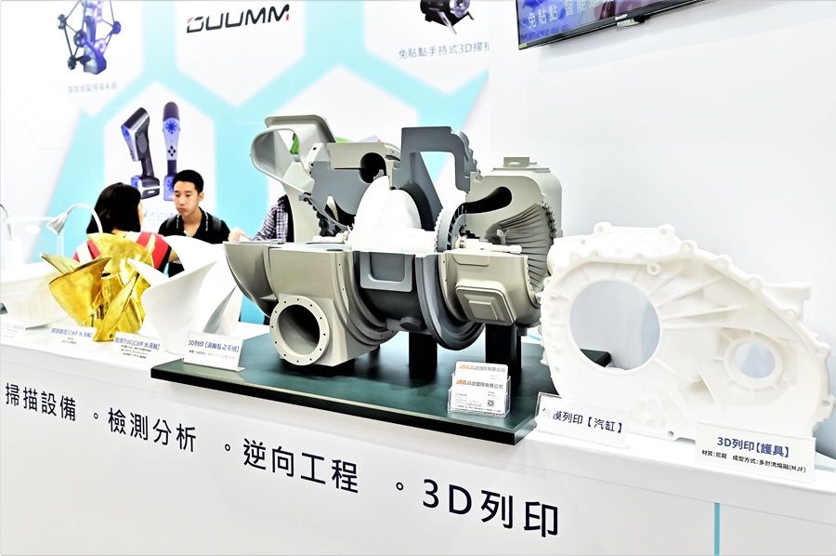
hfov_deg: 73.8
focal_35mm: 24
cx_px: 418
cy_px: 278
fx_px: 557
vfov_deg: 53.0
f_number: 5
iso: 1000
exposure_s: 1/100
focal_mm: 24
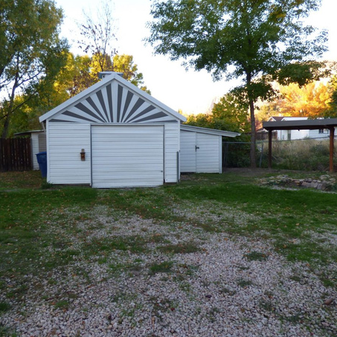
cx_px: 135
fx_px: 275
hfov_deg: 62.4
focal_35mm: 25
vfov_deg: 62.9
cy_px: 164
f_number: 2.8
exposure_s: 1/100
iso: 100
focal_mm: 3.58
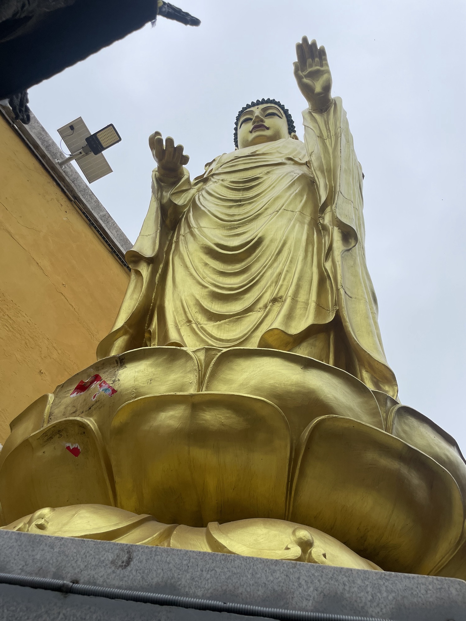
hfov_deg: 53.1
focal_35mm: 26
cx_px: 233
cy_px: 310
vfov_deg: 67.3
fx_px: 467
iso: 32
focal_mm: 4.2
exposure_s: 1/3731
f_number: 1.6
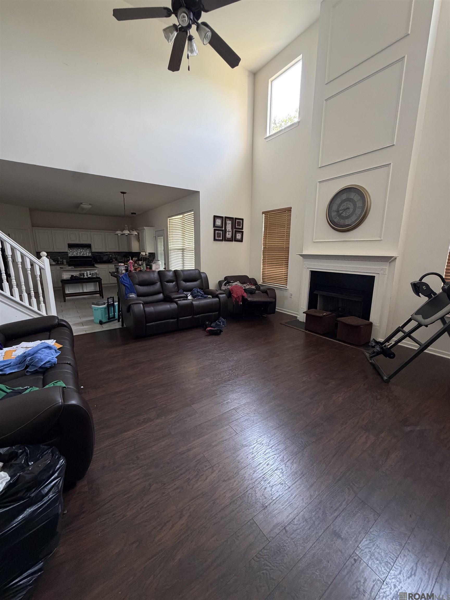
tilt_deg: -12.2
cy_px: 300
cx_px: 225
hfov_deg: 85.7
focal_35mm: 14
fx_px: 243
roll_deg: -0.9
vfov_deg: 102.1
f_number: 2.2
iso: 320
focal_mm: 2.22
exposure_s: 1/90
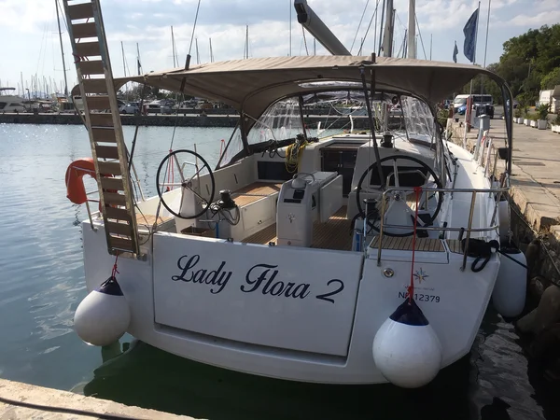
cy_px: 210
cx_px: 280
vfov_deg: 48.2
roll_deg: +0.5
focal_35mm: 29
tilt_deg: -13.2
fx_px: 469
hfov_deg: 61.7
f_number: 2.2
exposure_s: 1/2653
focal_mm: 4.15
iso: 25
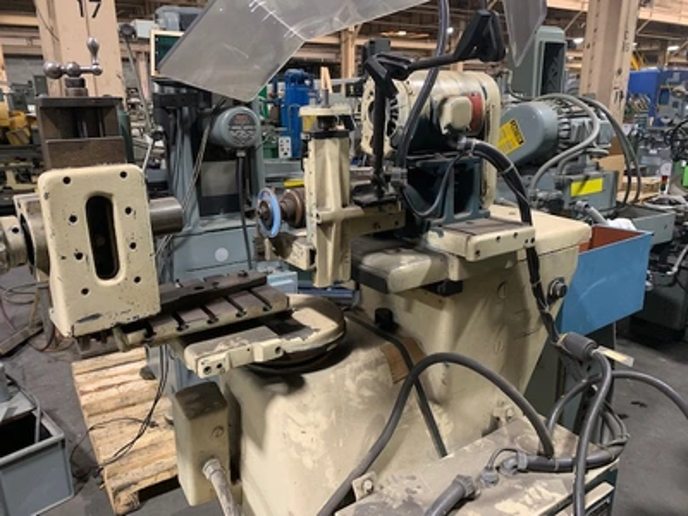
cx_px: 344
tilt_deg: -15.4
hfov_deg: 67.3
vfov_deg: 53.1
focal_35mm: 26
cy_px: 258
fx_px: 517
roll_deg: -1.1
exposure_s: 1/46
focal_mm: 4.25
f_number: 1.8
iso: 400
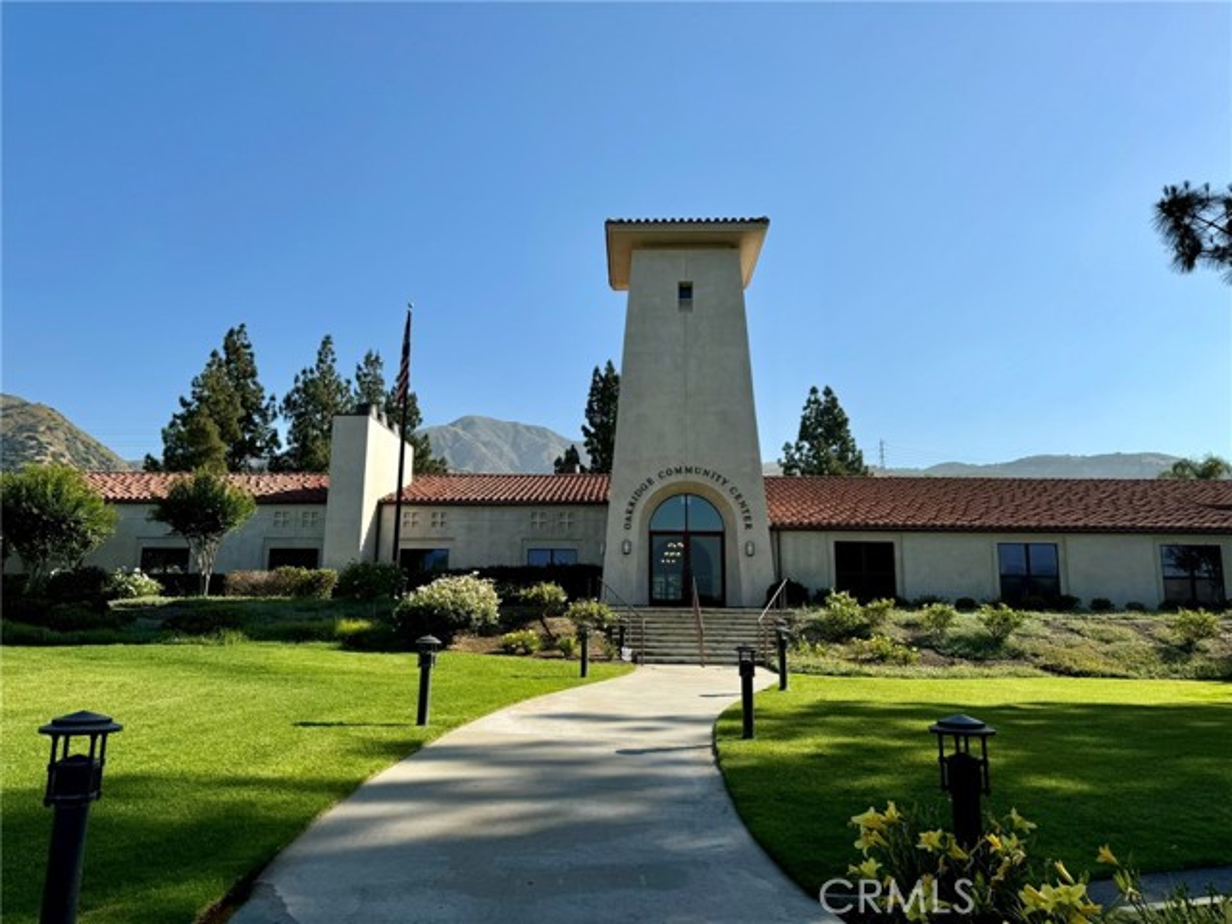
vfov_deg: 56.8
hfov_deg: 71.6
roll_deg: -0.2
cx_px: 616
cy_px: 462
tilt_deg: +10.0
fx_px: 854
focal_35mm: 24
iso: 80
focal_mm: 6.76
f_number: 1.78
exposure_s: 1/5348
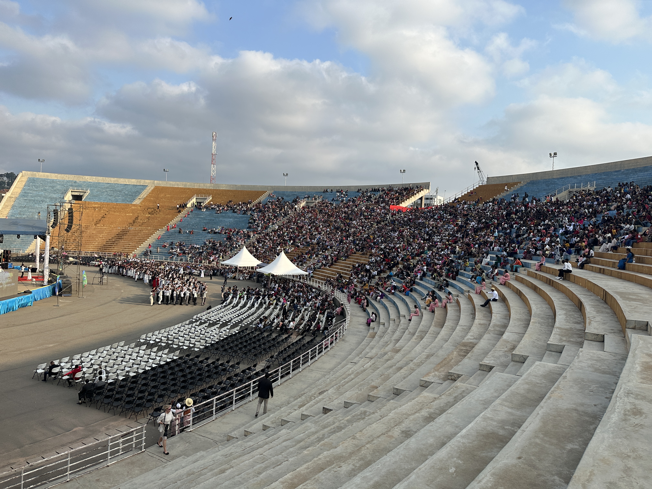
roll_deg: -3.3
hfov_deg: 71.6
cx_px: 326
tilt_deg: -2.0
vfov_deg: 56.8
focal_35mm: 24
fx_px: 452
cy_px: 244
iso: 80
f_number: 1.78
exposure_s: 1/3356
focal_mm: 6.86
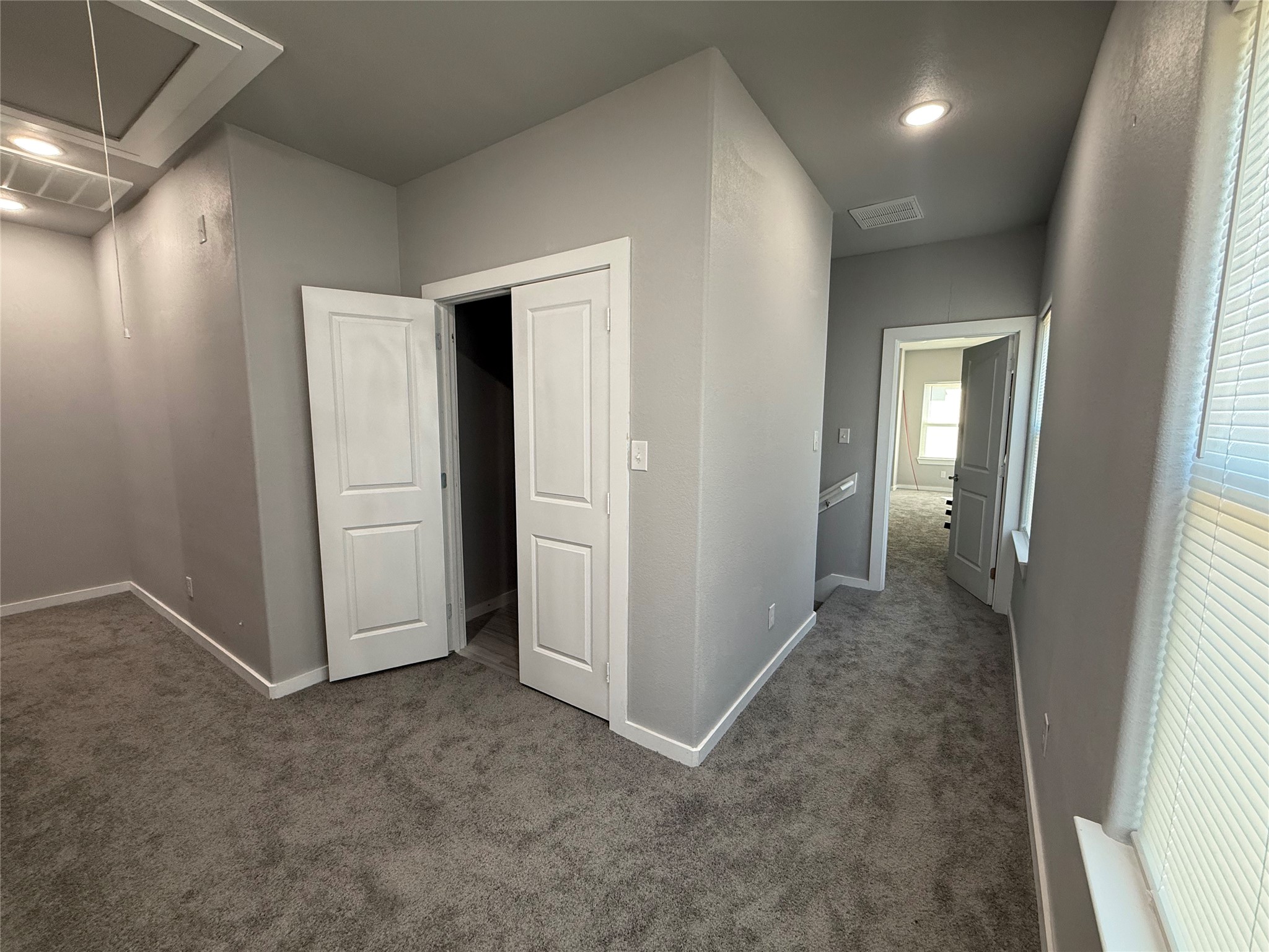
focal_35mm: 14
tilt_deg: -6.5
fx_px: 513
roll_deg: -0.6
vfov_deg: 85.7
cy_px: 476
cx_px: 634
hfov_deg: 102.1
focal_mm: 2.22
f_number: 2.2
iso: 200
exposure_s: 1/120
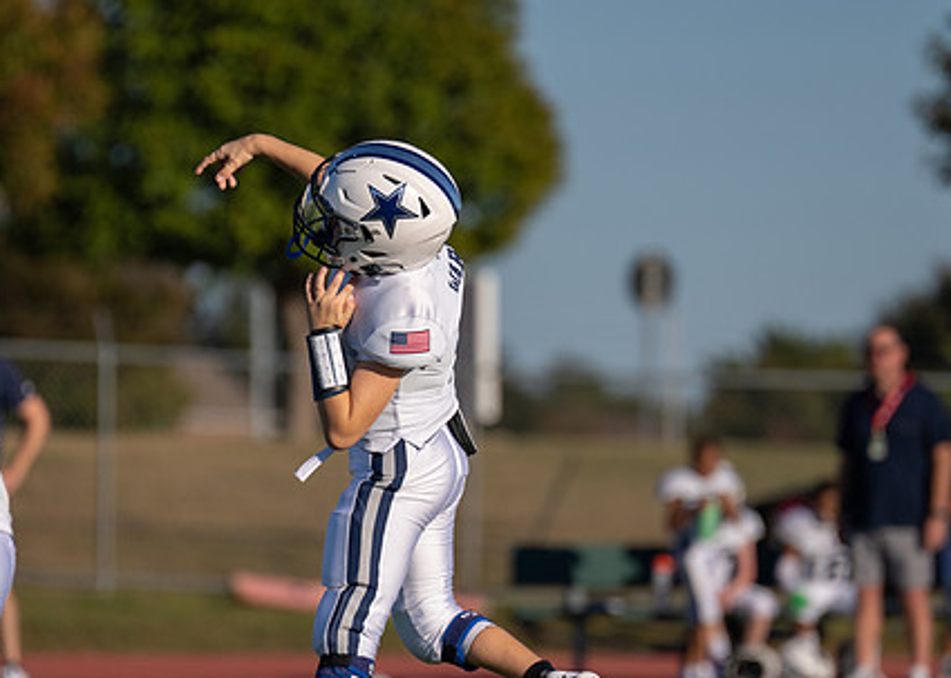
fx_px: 11310
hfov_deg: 4.8
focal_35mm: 419
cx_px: 393
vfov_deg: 3.4
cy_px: 420
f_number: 4
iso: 200
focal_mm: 280
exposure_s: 1/3200
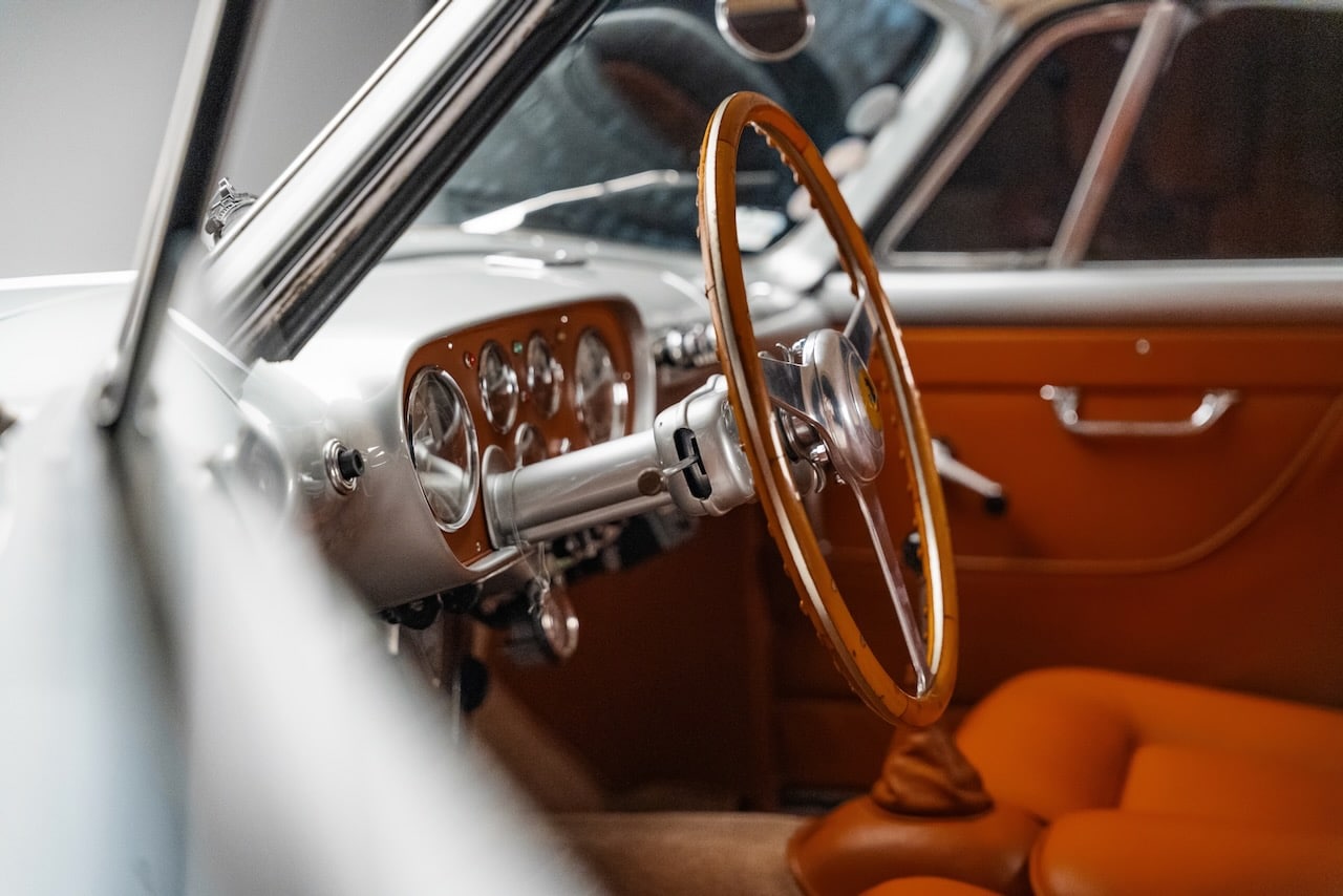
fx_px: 2190
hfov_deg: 34.1
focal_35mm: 59
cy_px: 448
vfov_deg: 23.1
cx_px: 672
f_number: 2.8
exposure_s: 1/100
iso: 5000
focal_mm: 58.7
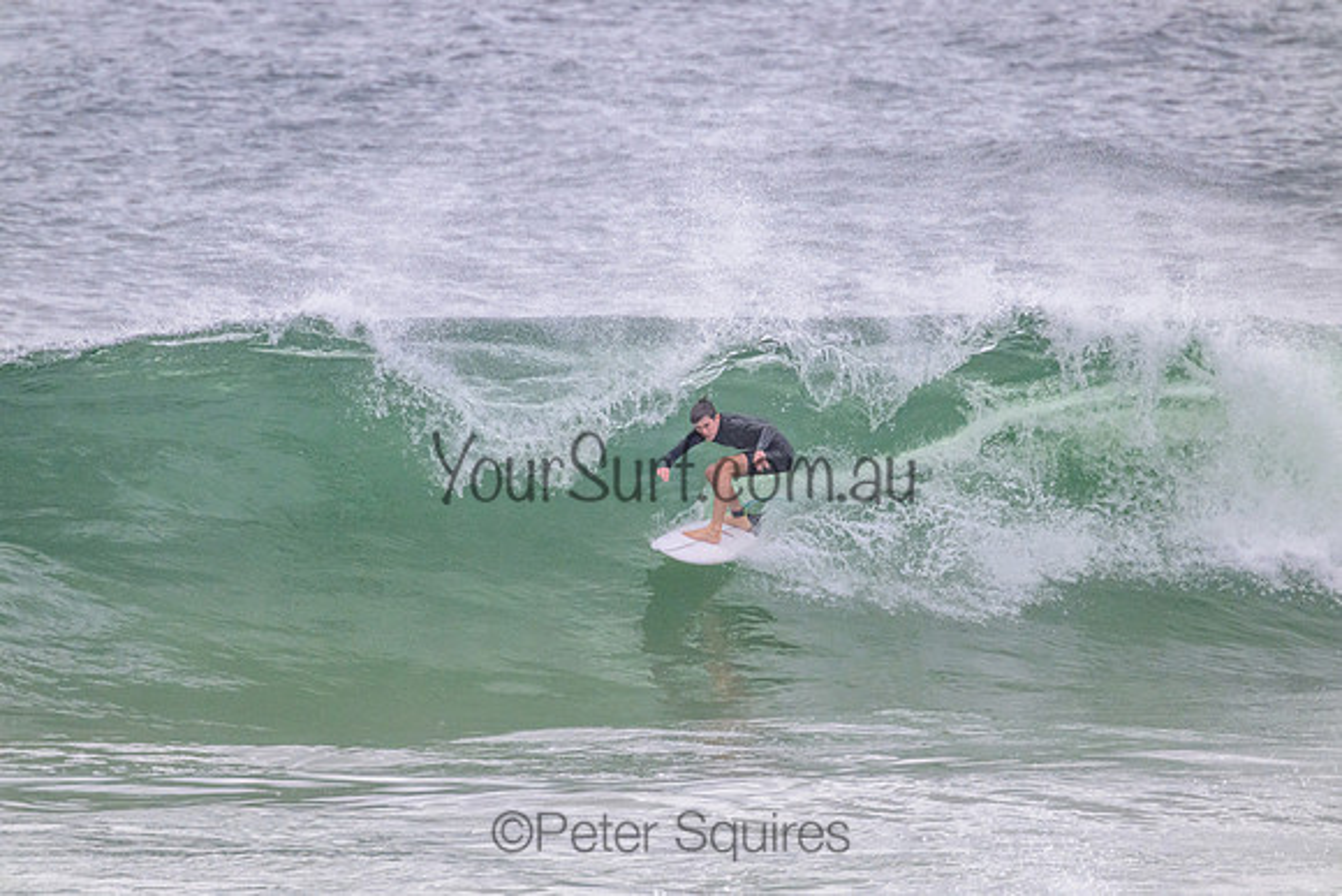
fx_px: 29828
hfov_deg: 2.6
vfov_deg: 1.7
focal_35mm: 800
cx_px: 671
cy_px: 448
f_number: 11
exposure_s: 1/2000
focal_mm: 800
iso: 3200
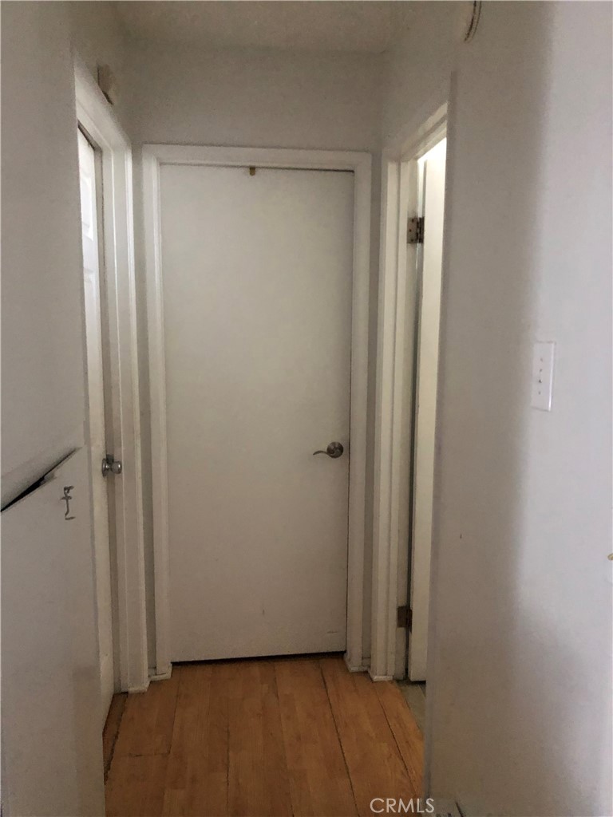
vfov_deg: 63.4
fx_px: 661
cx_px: 306
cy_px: 408
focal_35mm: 28
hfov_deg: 49.7
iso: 100
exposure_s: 1/4
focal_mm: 4
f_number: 1.8
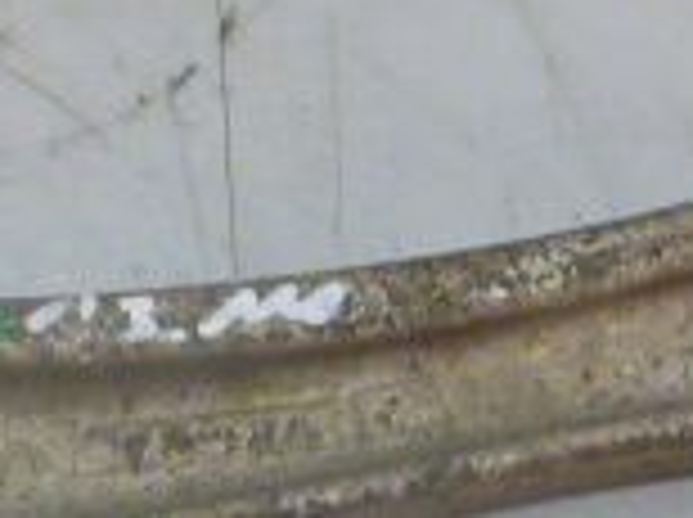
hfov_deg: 18.3
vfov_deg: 14.2
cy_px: 162
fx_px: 2079
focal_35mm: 104
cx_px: -36
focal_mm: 4.5
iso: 400
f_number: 3.9
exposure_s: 1/30
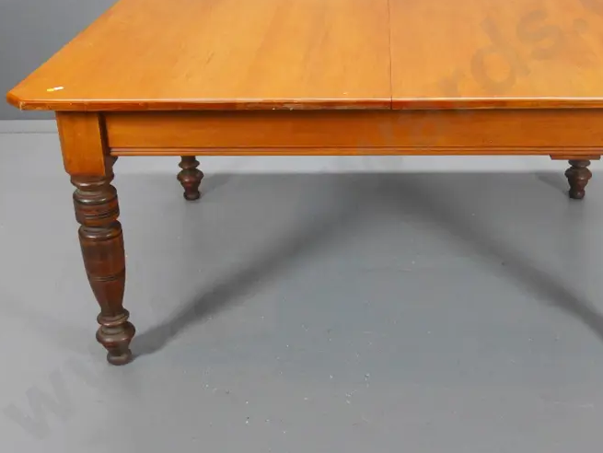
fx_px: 871
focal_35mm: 50
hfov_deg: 37.8
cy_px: 147
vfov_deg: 28.9
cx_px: 389
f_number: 4.5
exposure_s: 1/125
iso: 3200
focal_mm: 16
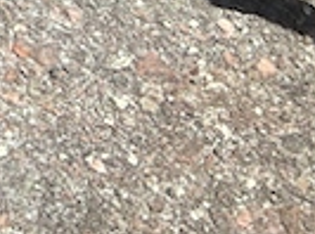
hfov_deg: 10.8
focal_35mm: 163
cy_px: -468
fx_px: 1479
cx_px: -374
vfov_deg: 7.8
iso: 40
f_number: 1.9
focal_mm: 2.91
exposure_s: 1/1618
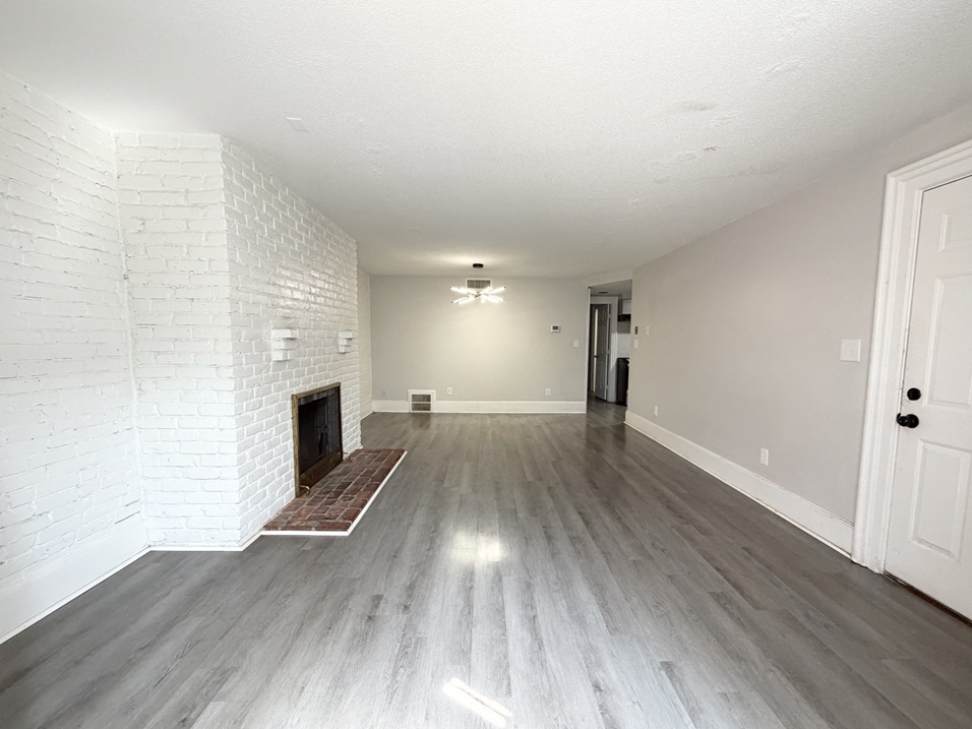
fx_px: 421
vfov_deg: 81.7
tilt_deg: -4.9
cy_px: 379
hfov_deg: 98.1
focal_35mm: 15
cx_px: 506
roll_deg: -0.2
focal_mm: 2.22
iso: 250
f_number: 2.2
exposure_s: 1/121
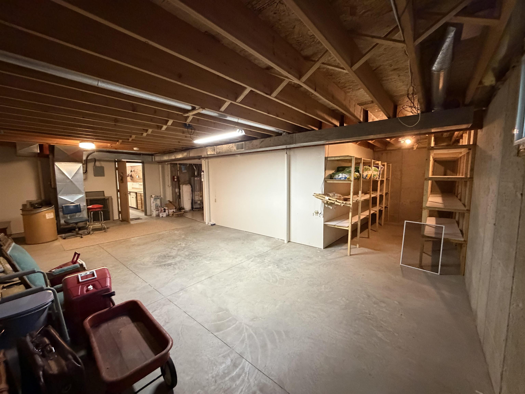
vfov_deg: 85.7
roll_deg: +0.1
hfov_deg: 102.1
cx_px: 262
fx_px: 212
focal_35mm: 14
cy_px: 197
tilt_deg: -5.7
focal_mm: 2.22
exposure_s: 1/60
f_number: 2.2
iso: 1000
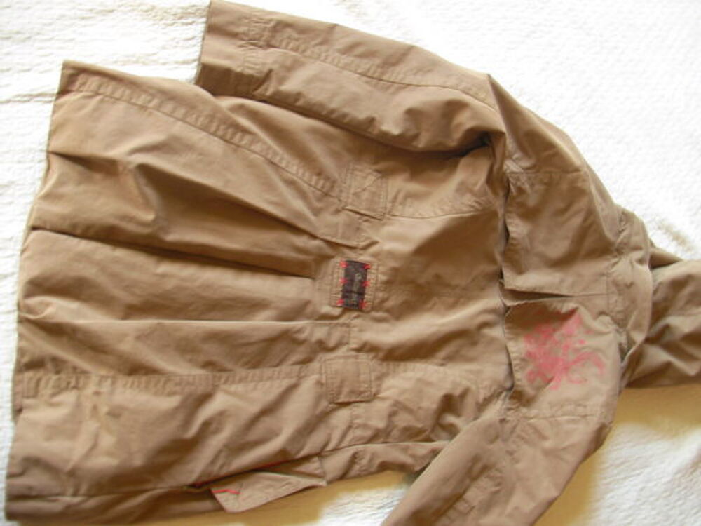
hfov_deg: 45.8
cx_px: 350
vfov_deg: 35.1
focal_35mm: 41
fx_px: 830
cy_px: 263
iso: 100
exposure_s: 1/7.3
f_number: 3.5
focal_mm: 6.3
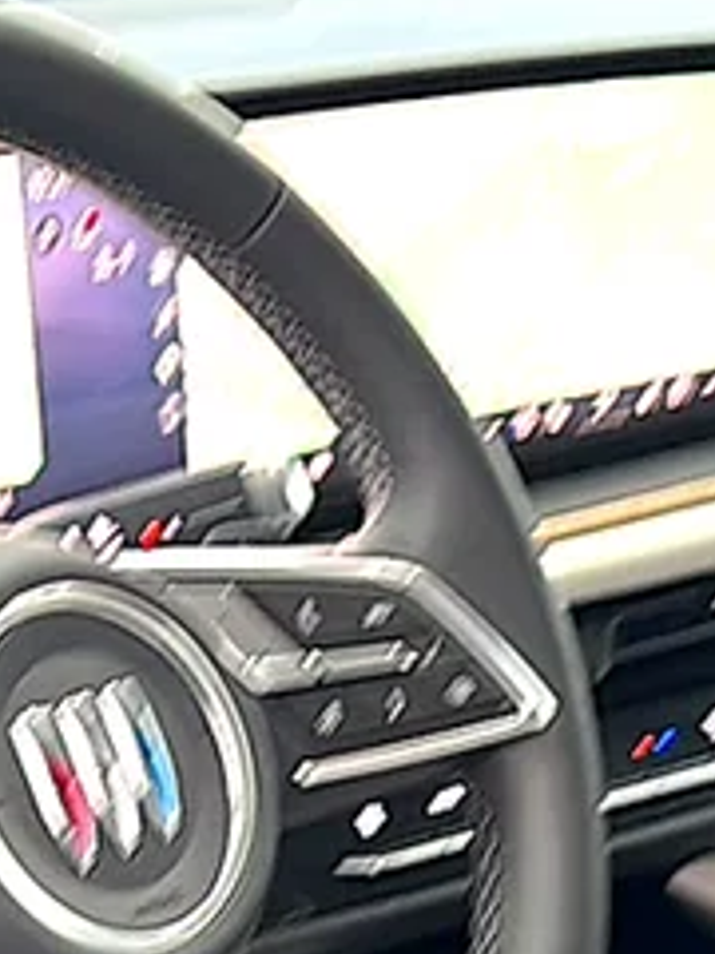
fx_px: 2892
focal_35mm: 105
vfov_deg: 18.3
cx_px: 334
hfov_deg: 14.1
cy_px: 948
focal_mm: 6.86
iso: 64
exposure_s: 1/40
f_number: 1.78
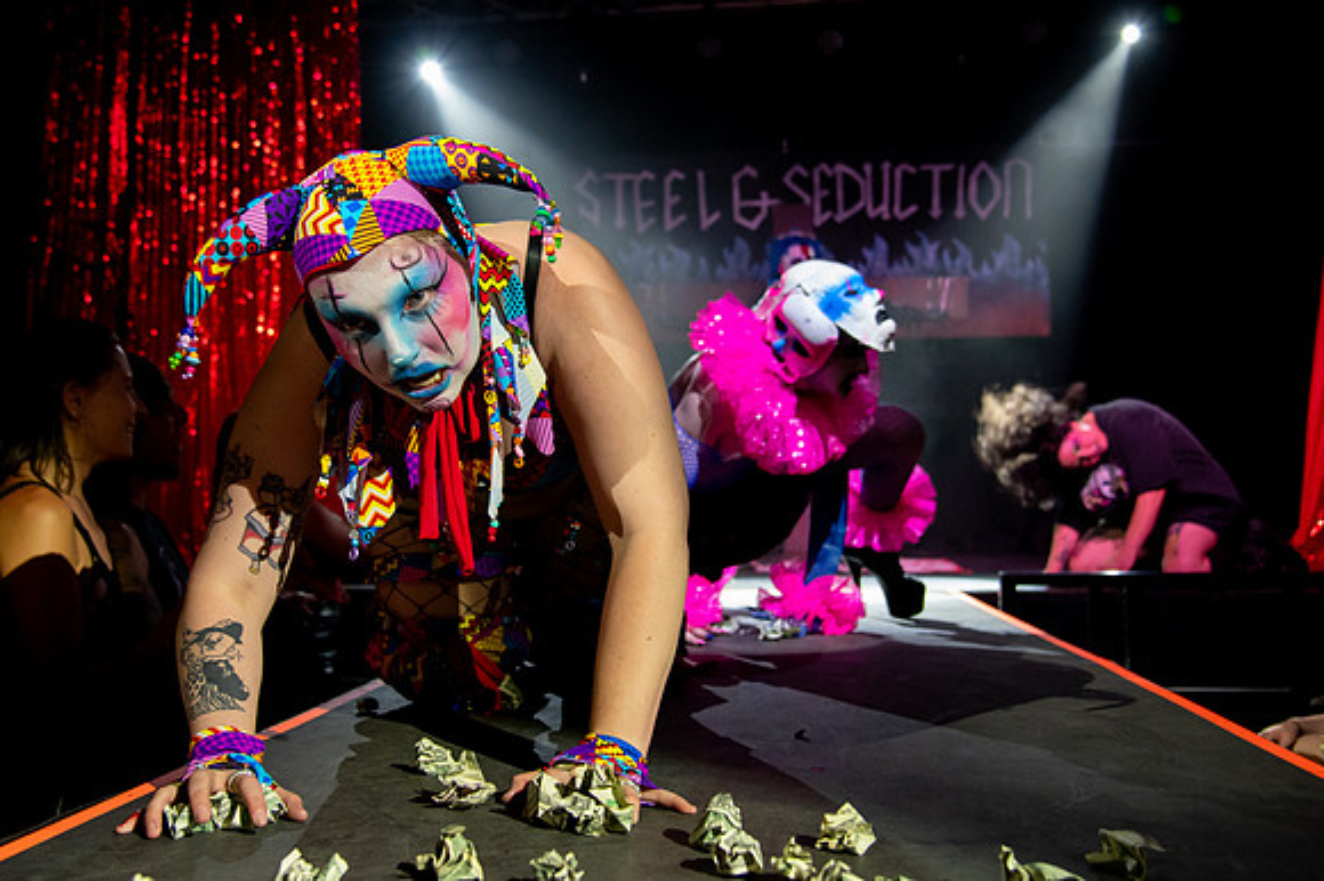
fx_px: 1495
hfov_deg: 47.7
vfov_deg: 32.8
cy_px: 383
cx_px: 593
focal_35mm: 41
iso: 6400
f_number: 4
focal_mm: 31
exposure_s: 1/160
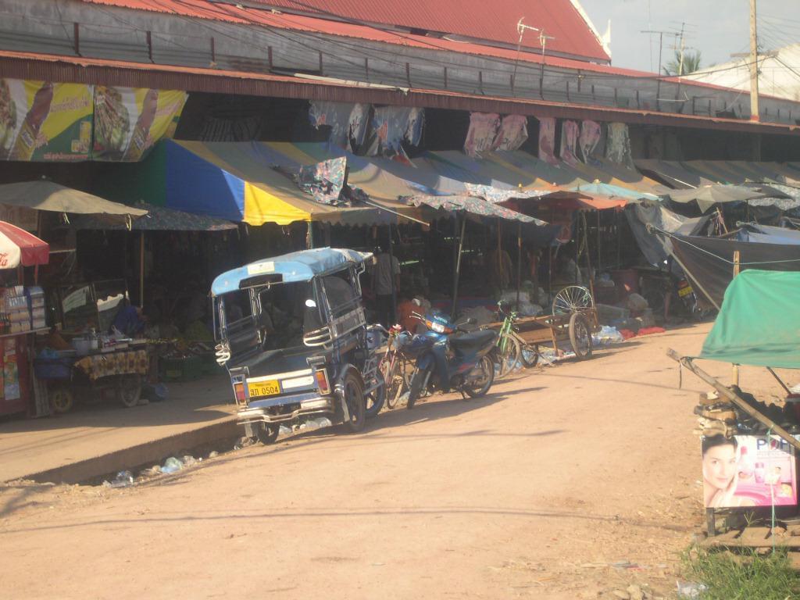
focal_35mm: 114
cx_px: 400
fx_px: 2635
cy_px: 300
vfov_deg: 13.0
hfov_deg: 17.3
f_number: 4.9
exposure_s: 1/159
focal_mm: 24
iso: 100
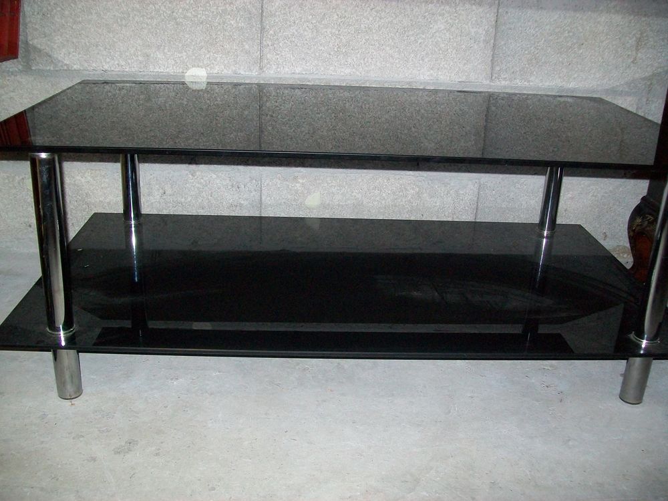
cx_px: 334
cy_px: 250
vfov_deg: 39.7
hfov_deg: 51.4
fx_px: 695
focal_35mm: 36
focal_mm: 6
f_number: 2.7
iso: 160
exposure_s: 1/60
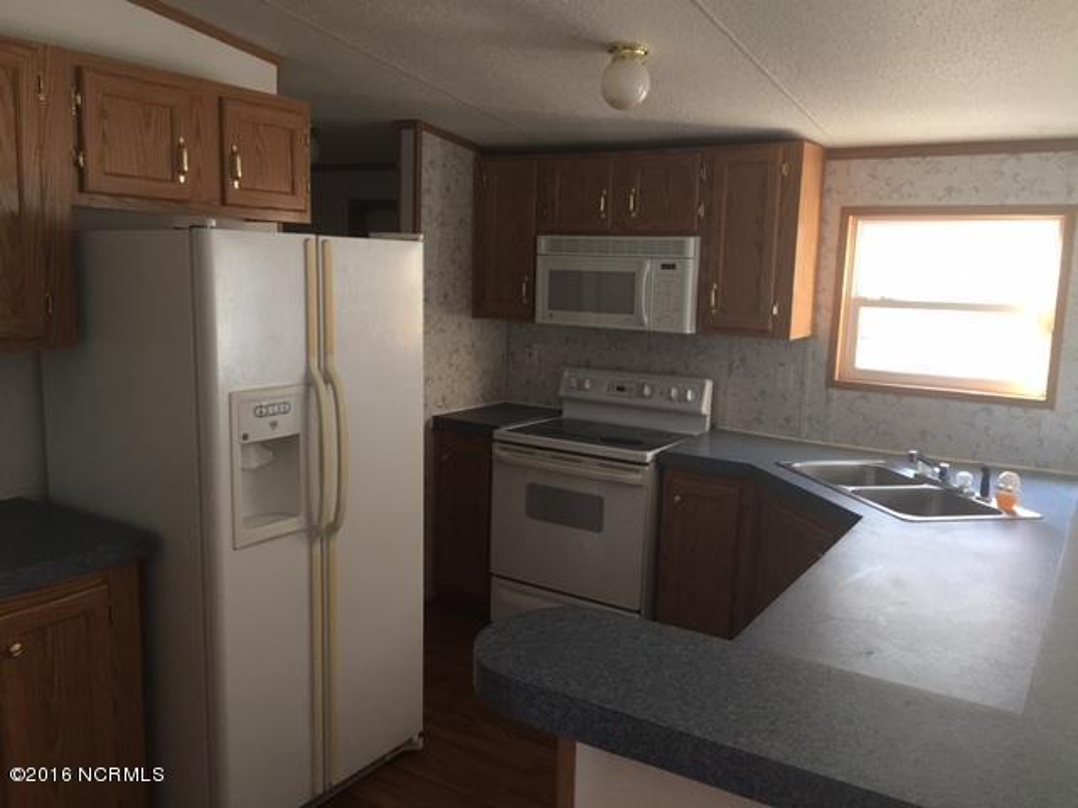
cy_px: 404
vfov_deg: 48.2
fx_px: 903
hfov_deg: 61.7
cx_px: 539
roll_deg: -2.1
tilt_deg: -8.3
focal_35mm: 29
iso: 50
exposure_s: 1/15
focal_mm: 4.15
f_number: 2.2
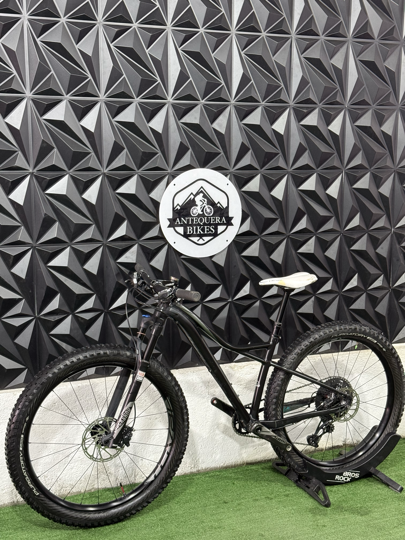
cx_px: 202
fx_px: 749
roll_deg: -1.4
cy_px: 270
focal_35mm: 48
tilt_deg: -7.6
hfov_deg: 30.3
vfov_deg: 39.7
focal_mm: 6.76
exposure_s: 1/60
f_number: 1.78
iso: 200
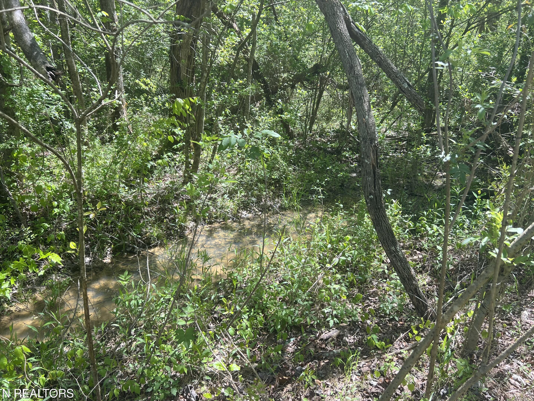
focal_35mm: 27
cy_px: 204
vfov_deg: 51.4
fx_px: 417
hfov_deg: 65.3
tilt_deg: -18.6
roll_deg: -0.3
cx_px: 263
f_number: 1.5
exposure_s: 1/670
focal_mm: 5.7
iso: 50
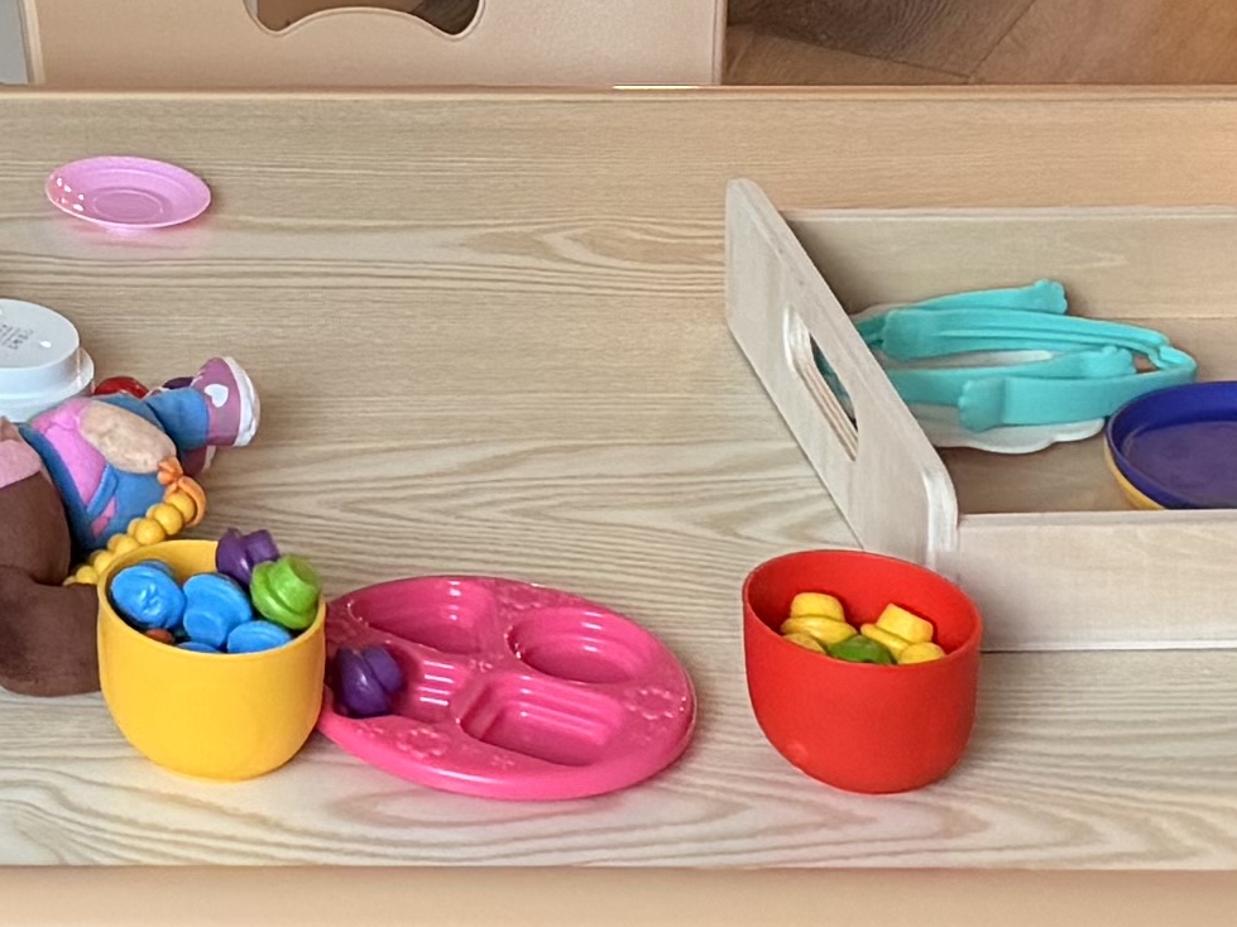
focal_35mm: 140
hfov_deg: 12.8
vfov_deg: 9.3
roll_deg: +2.8
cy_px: -1421
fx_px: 5002
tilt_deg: -7.2
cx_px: -982
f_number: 1.78
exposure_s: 1/60
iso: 160
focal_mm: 6.76
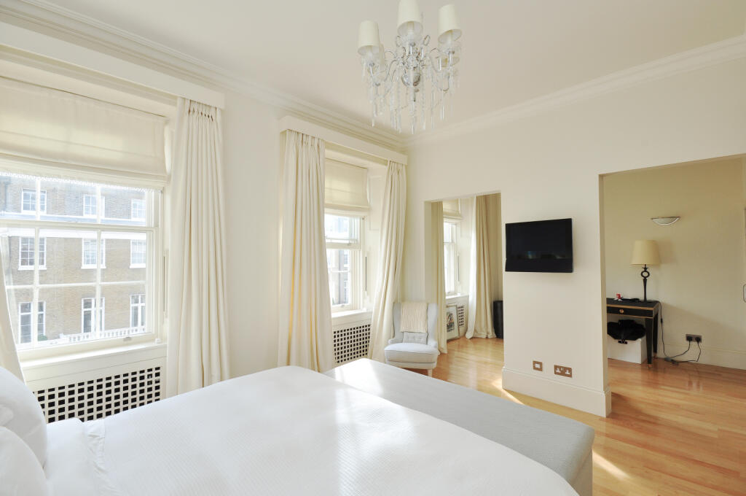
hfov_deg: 100.5
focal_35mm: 15
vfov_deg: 77.2
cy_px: 248
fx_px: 310
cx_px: 373
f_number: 11
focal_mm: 10
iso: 200
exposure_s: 1/15
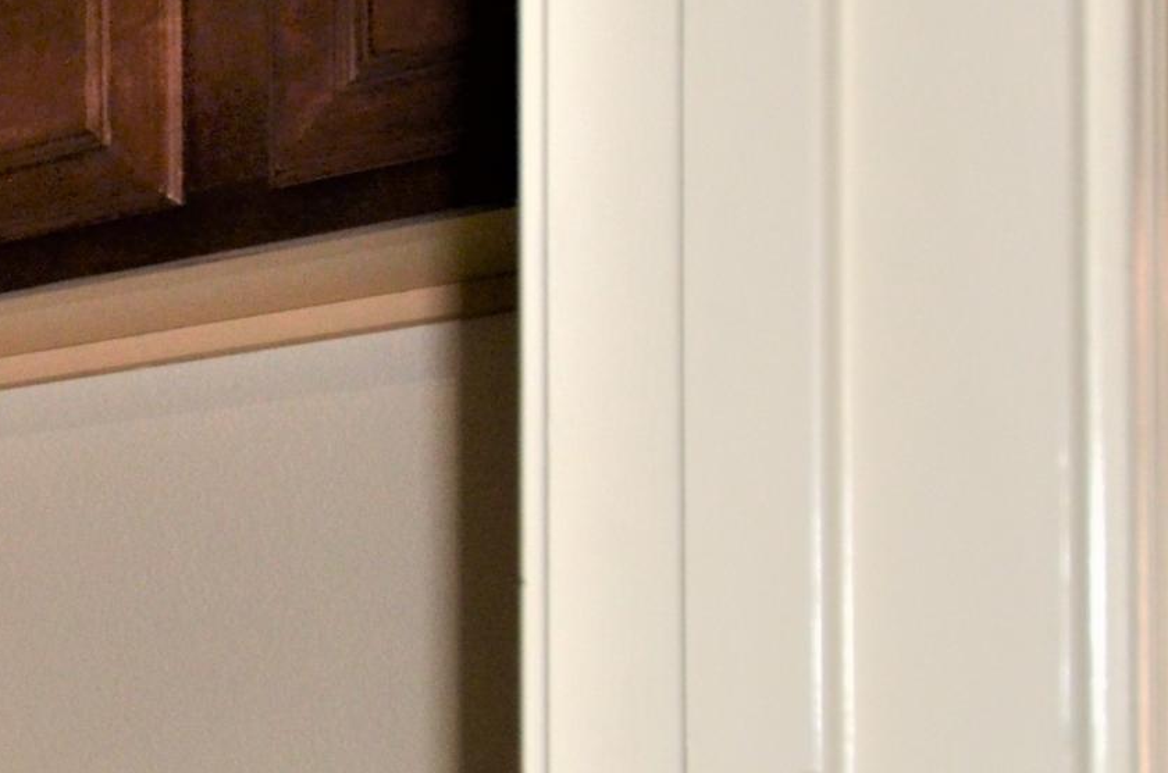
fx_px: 2428
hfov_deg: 21.0
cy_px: 754
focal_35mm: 75
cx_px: -772
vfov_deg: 17.7
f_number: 4.8
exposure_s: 1/60
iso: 800
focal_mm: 14
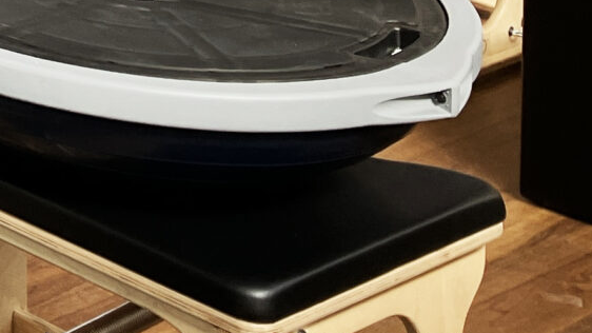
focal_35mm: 139
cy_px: -663
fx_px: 2182
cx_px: -683
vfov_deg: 7.6
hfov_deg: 12.9
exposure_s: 1/125
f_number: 1.8
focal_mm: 3.99
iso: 25
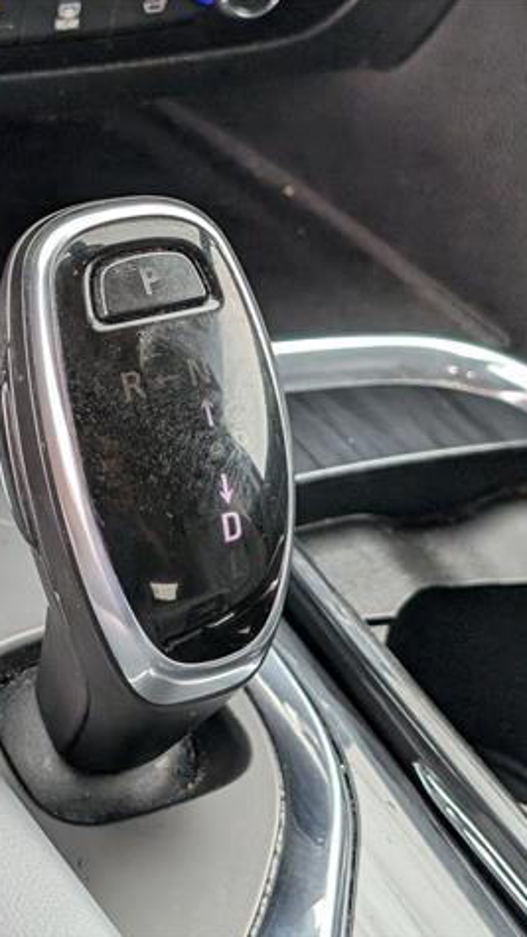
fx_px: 1790
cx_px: 136
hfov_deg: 16.7
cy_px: 468
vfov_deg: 29.4
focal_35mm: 72
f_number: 1.68
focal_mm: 6.9
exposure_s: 1/370
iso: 91
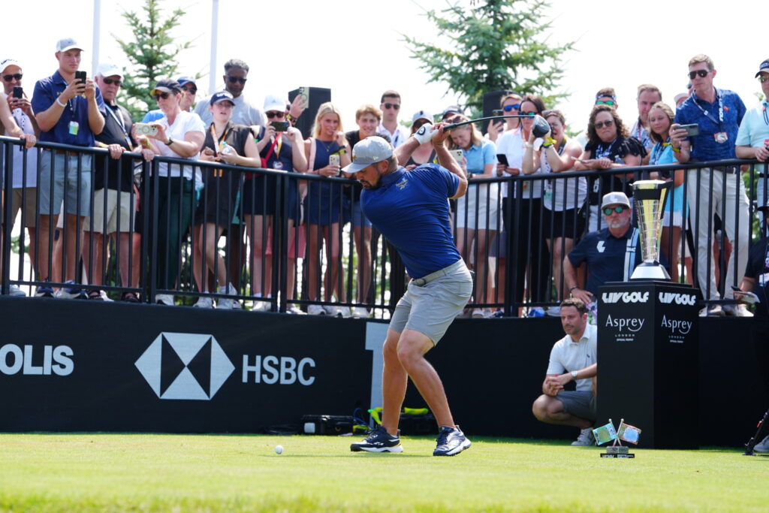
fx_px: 2478
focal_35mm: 116
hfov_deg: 17.6
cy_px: 256
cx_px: 384
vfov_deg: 11.8
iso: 800
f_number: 4.5
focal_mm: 116
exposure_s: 1/2000
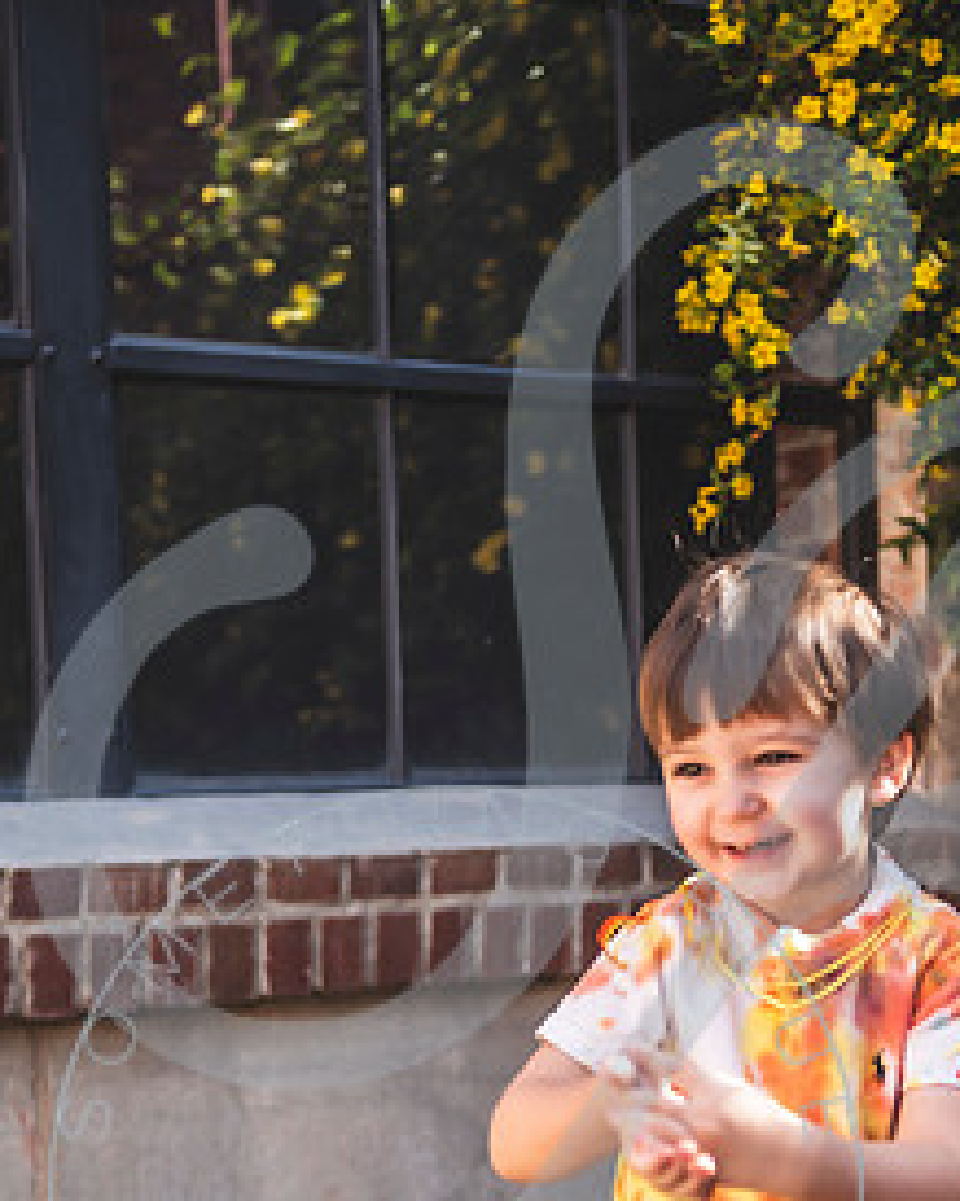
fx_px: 2630
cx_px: 653
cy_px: 859
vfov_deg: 25.5
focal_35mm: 74
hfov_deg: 20.6
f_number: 2.8
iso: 100
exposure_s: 1/250
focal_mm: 48
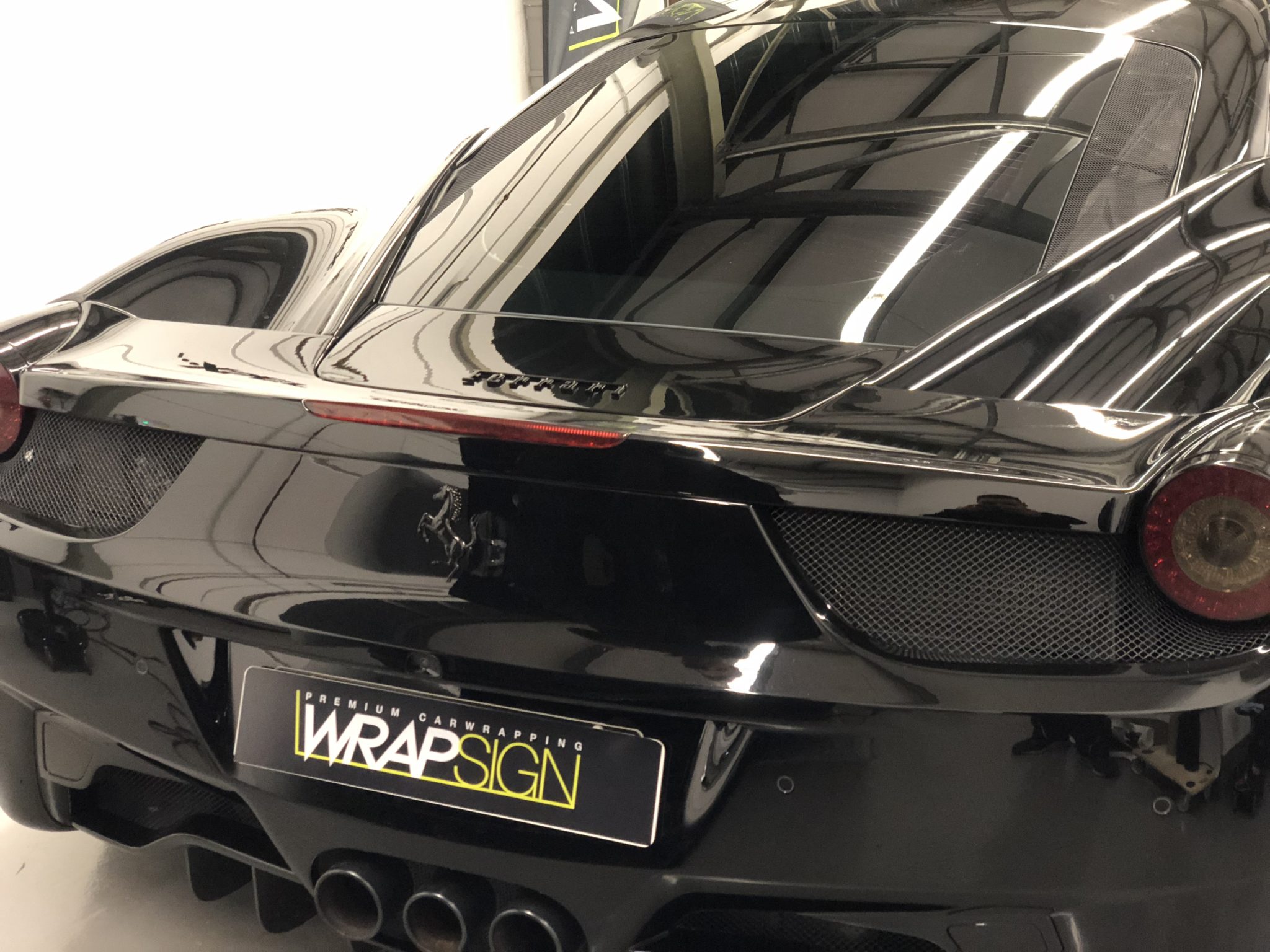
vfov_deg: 28.0
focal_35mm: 52
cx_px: 635
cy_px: 476
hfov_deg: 36.8
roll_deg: +2.3
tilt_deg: -17.3
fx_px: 1908
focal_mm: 6
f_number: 2.4
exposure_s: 1/14
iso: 160
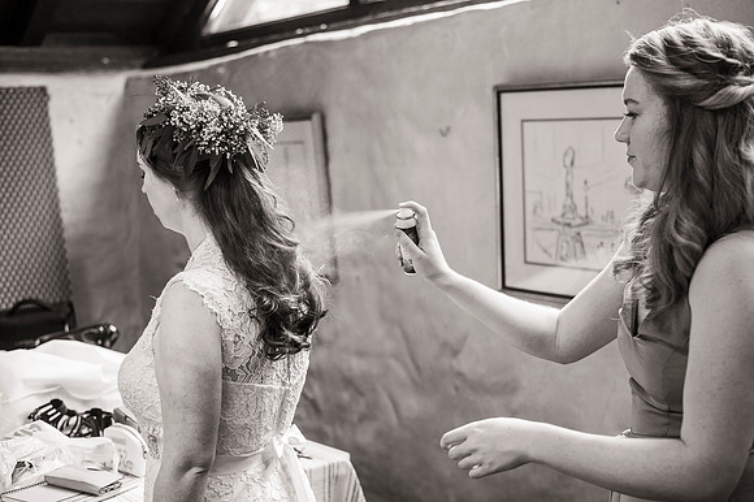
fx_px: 1047
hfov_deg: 39.6
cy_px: 251
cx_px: 377
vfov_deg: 27.0
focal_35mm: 50
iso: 1000
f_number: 2.8
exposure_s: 1/250
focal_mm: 50
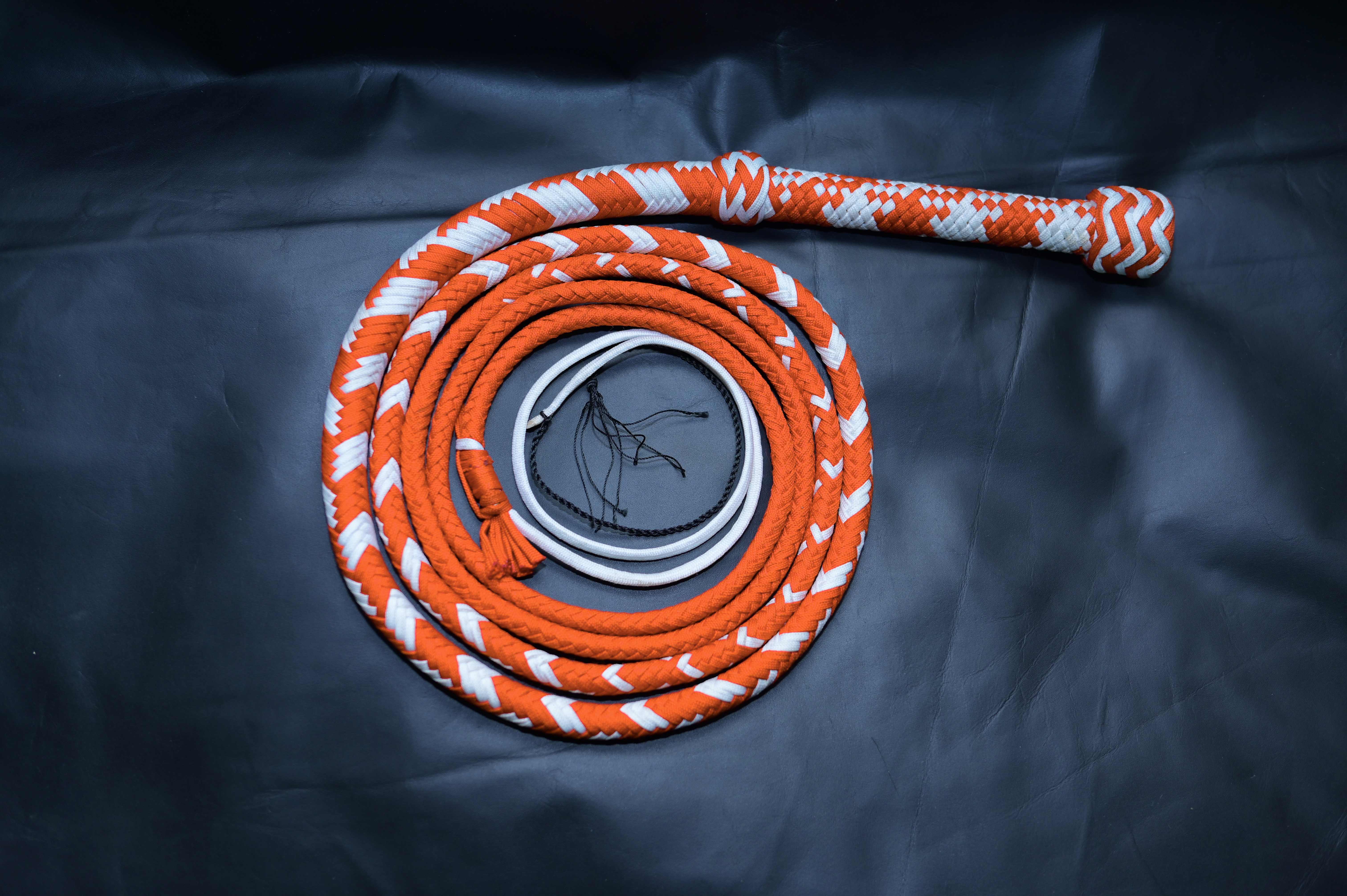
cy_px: 448
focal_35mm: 40
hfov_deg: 48.5
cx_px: 674
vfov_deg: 33.4
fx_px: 1496
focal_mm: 40
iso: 200
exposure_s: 1/80
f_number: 2.8
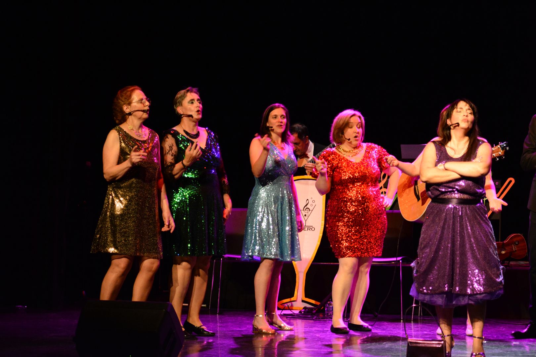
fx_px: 1563
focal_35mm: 105
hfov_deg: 19.5
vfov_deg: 13.0
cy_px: 178
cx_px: 268
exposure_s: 1/100
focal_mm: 70
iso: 3200
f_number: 4
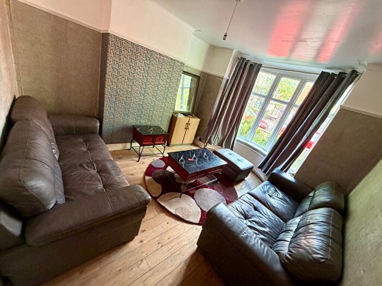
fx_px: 154
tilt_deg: -22.4
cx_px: 191
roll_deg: -16.9
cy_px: 143
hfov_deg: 102.1
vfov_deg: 85.7
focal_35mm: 14
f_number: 2.2
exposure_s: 1/65
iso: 320
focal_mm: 2.22
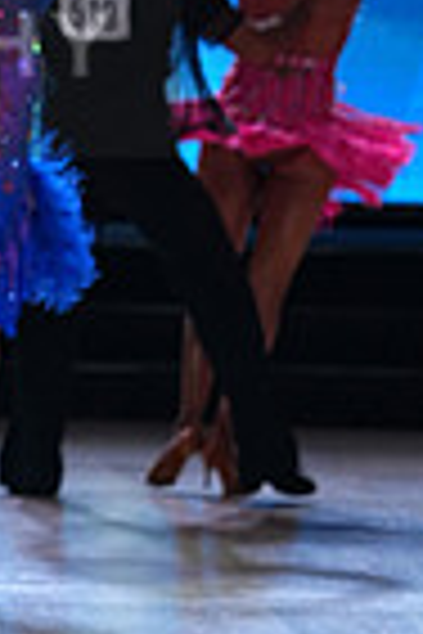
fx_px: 5058
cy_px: 9
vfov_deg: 7.2
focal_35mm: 287
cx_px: -439
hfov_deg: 4.7
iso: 640
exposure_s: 1/400
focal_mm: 70
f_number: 4
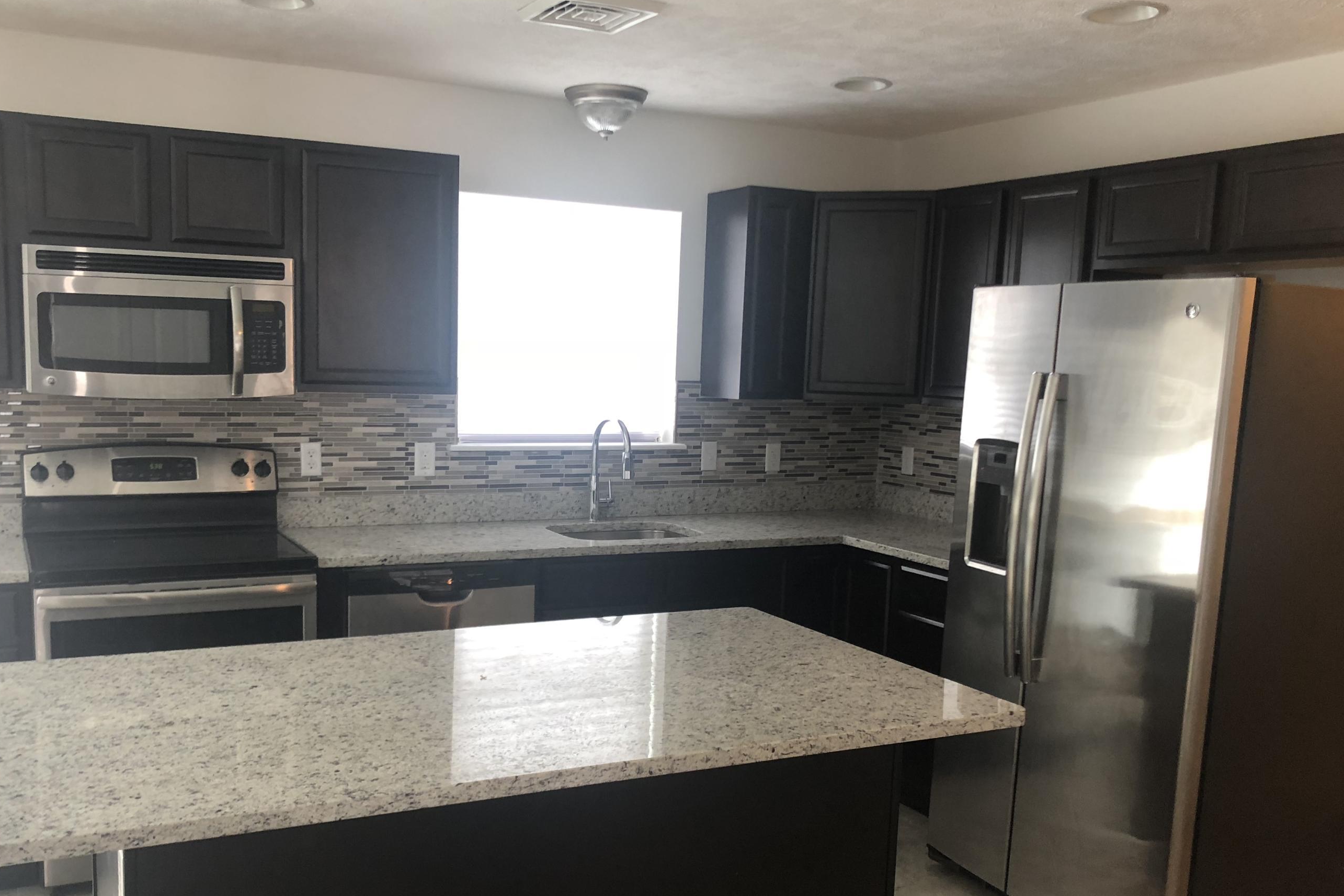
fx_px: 1269
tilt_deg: -7.4
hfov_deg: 55.8
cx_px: 627
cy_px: 531
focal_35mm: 34
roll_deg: -2.8
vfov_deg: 38.7
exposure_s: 1/17
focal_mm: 3.99
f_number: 1.8
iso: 40
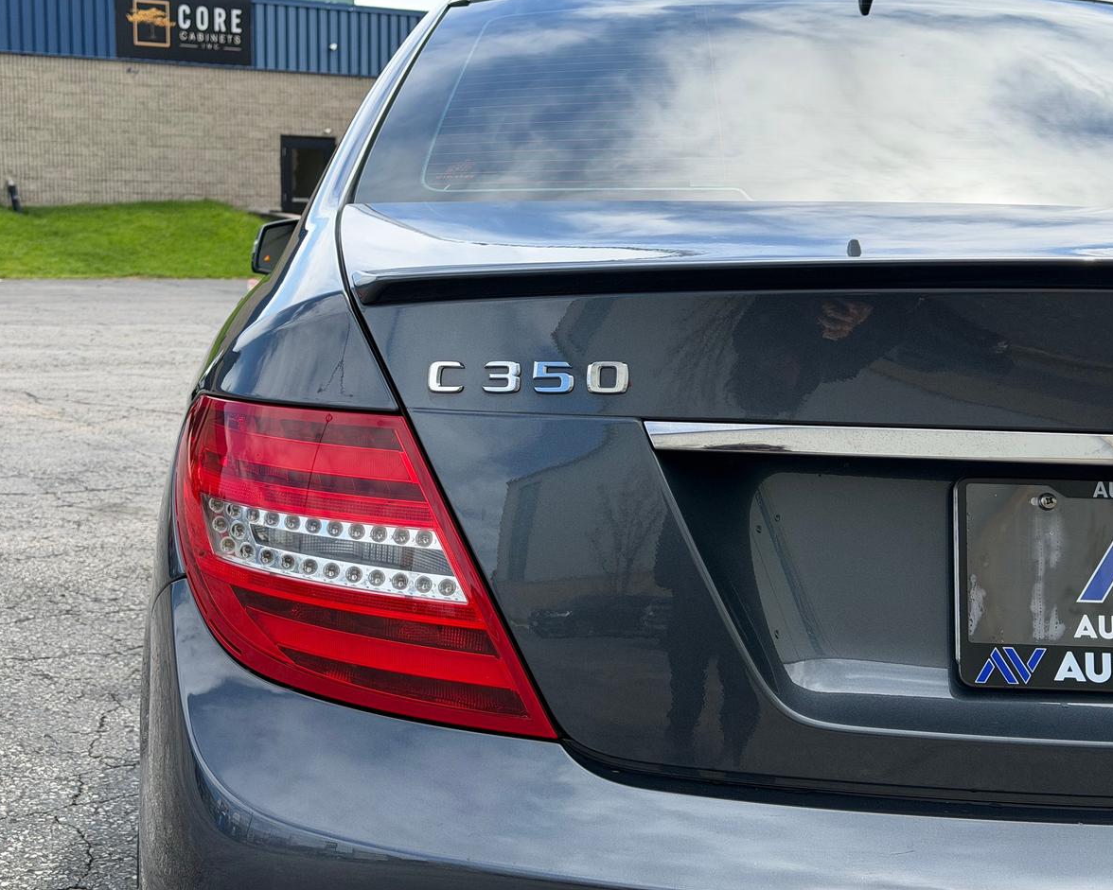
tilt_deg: -7.3
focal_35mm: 51
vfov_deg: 29.7
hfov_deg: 36.6
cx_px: 527
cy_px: 437
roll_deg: -0.4
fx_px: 1680
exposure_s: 1/2273
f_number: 1.78
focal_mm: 6.76
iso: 64
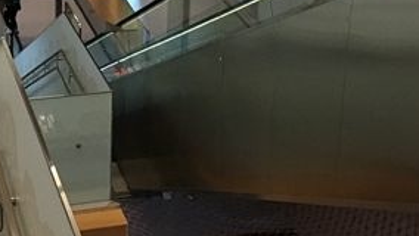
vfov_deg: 13.1
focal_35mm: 89
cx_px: 84
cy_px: -72
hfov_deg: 23.6
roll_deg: -1.0
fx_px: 989
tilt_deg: -17.1
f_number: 2.2
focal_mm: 4.15
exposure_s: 1/15
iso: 100
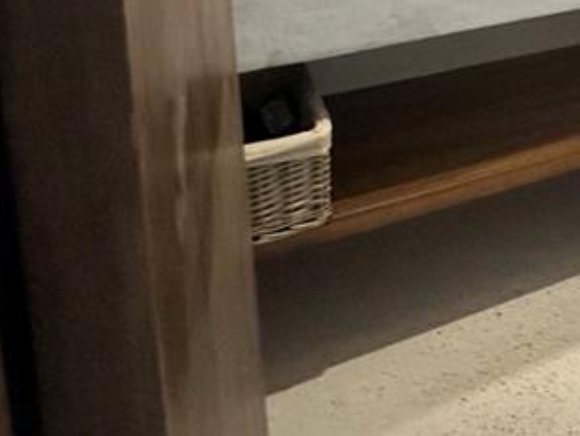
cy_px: -135
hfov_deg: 34.7
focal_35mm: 47
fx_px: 788
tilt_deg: -7.4
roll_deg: +0.6
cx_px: 641
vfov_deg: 26.2
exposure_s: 1/60
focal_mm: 2.22
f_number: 2.2
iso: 800
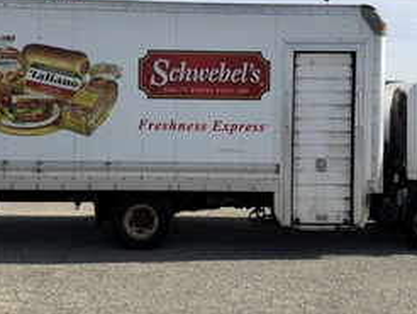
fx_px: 470
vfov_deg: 36.8
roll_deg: +0.5
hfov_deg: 47.8
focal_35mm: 39
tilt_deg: +0.3
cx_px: 220
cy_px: 136
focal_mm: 6.76
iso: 80
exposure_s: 1/5714
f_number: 1.78
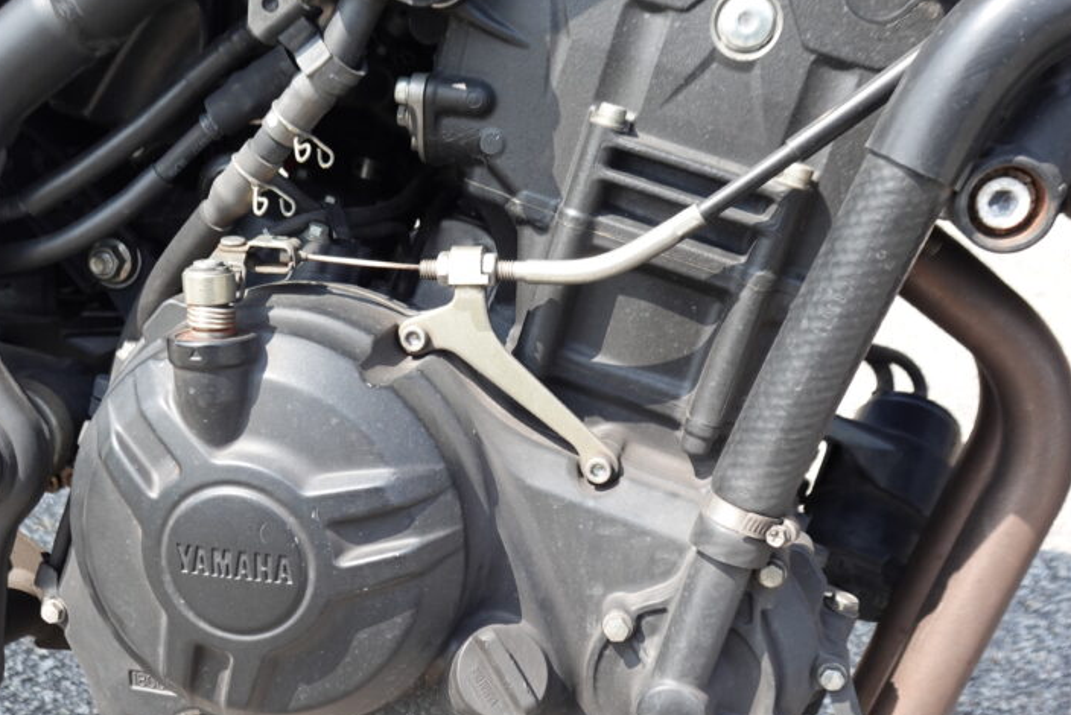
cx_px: 418
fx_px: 1429
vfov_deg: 28.0
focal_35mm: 48
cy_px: 440
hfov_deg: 40.9
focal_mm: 12.11
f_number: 3.5
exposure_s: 1/250
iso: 125
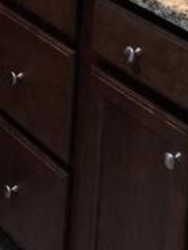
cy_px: -193
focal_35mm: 116
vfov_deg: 14.9
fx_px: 839
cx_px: 199
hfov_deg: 12.6
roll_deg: -3.5
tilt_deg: -7.9
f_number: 1.8
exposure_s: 1/13
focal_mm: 3.99
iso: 100
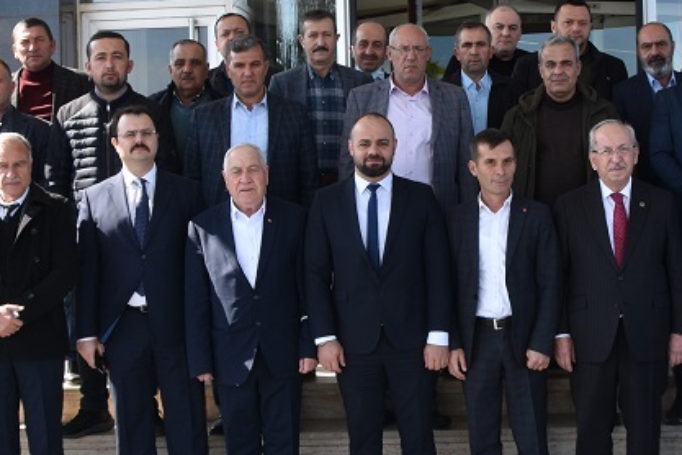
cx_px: 478
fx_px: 1250
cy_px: 250
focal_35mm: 66
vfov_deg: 20.6
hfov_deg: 30.2
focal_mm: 18
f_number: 6.3
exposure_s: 1/160
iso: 100
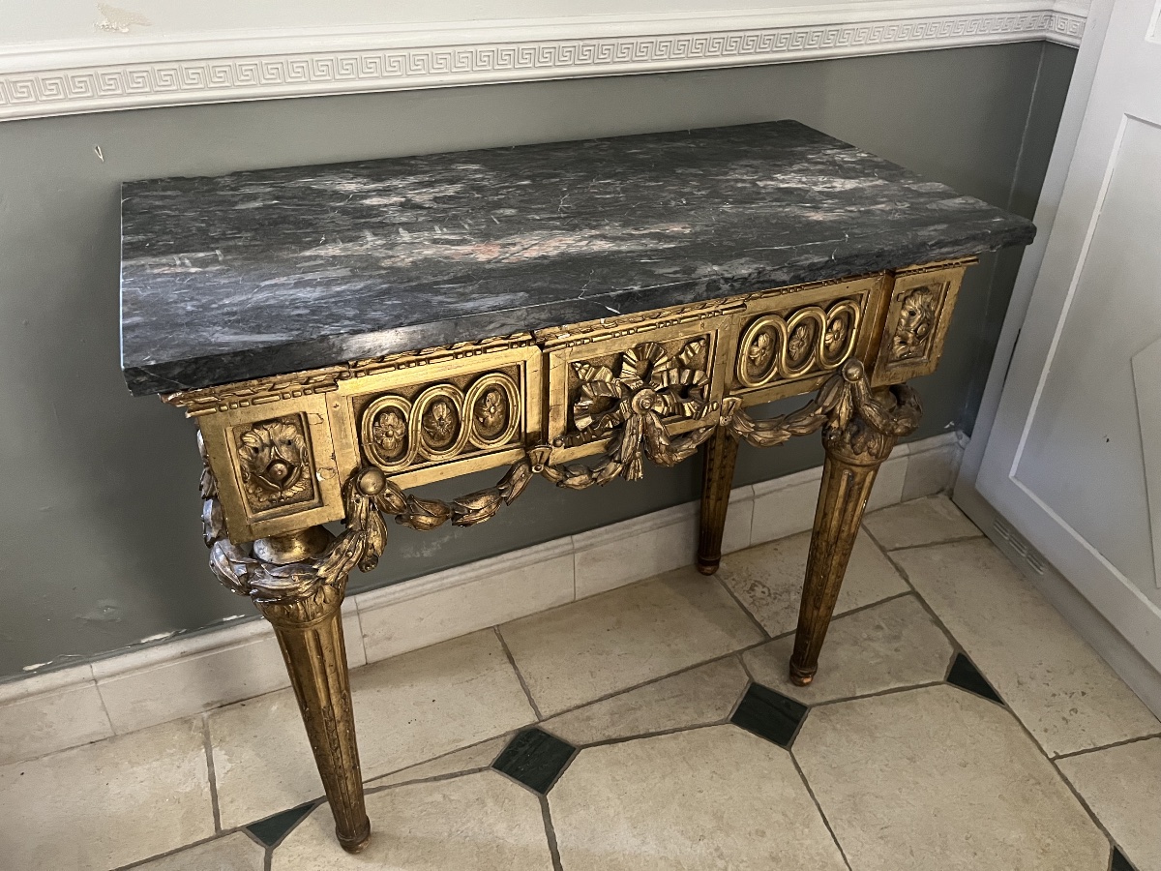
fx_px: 872
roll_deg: -0.6
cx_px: 580
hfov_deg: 67.3
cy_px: 436
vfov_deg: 53.1
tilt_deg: -32.4
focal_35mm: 26
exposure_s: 1/36
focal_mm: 5.1
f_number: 1.6
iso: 640
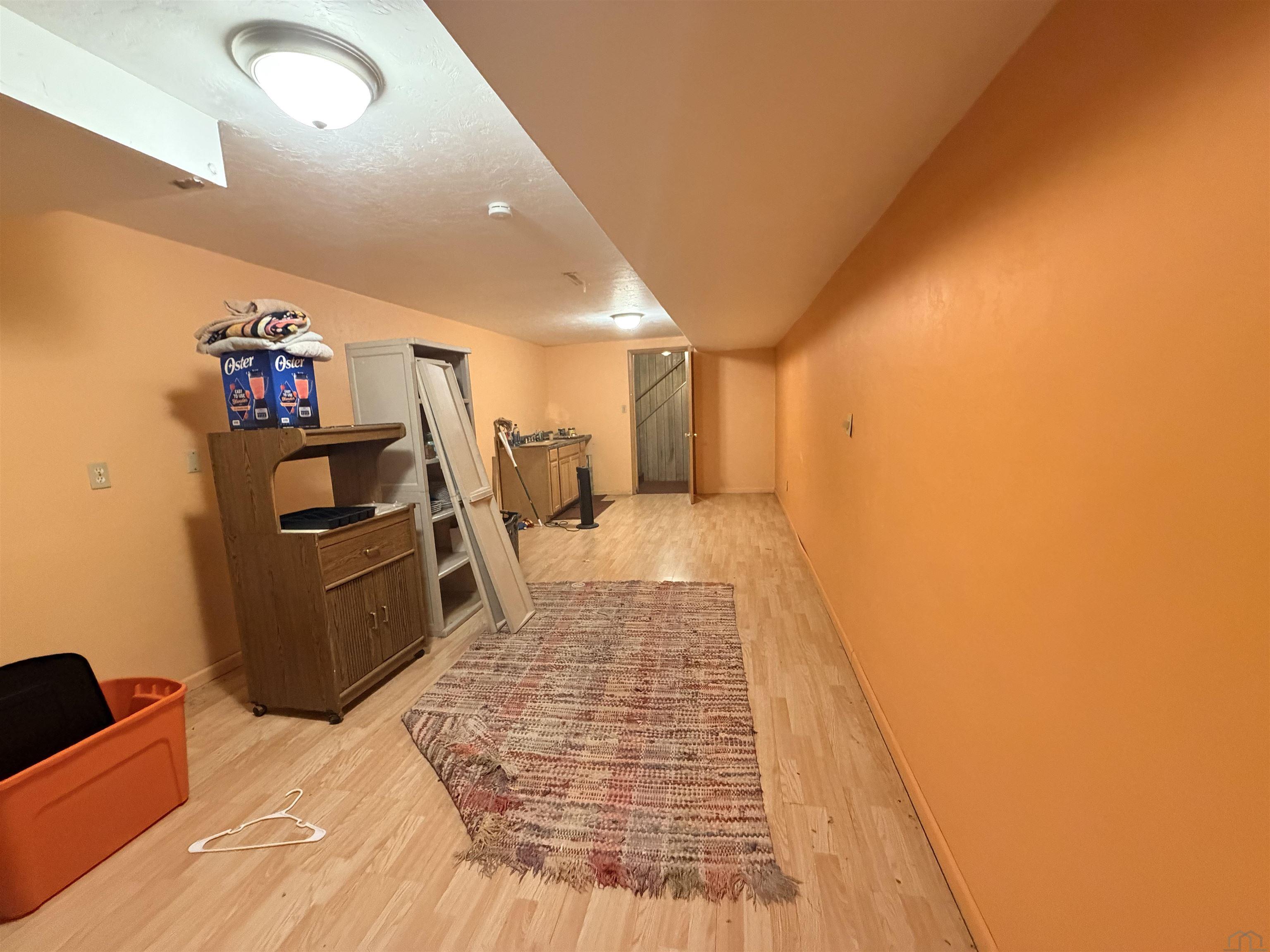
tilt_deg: -8.6
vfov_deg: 85.7
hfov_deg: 102.1
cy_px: 476
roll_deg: +2.8
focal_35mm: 14
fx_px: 514
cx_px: 635
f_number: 2.2
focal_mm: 2.22
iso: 640
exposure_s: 1/60
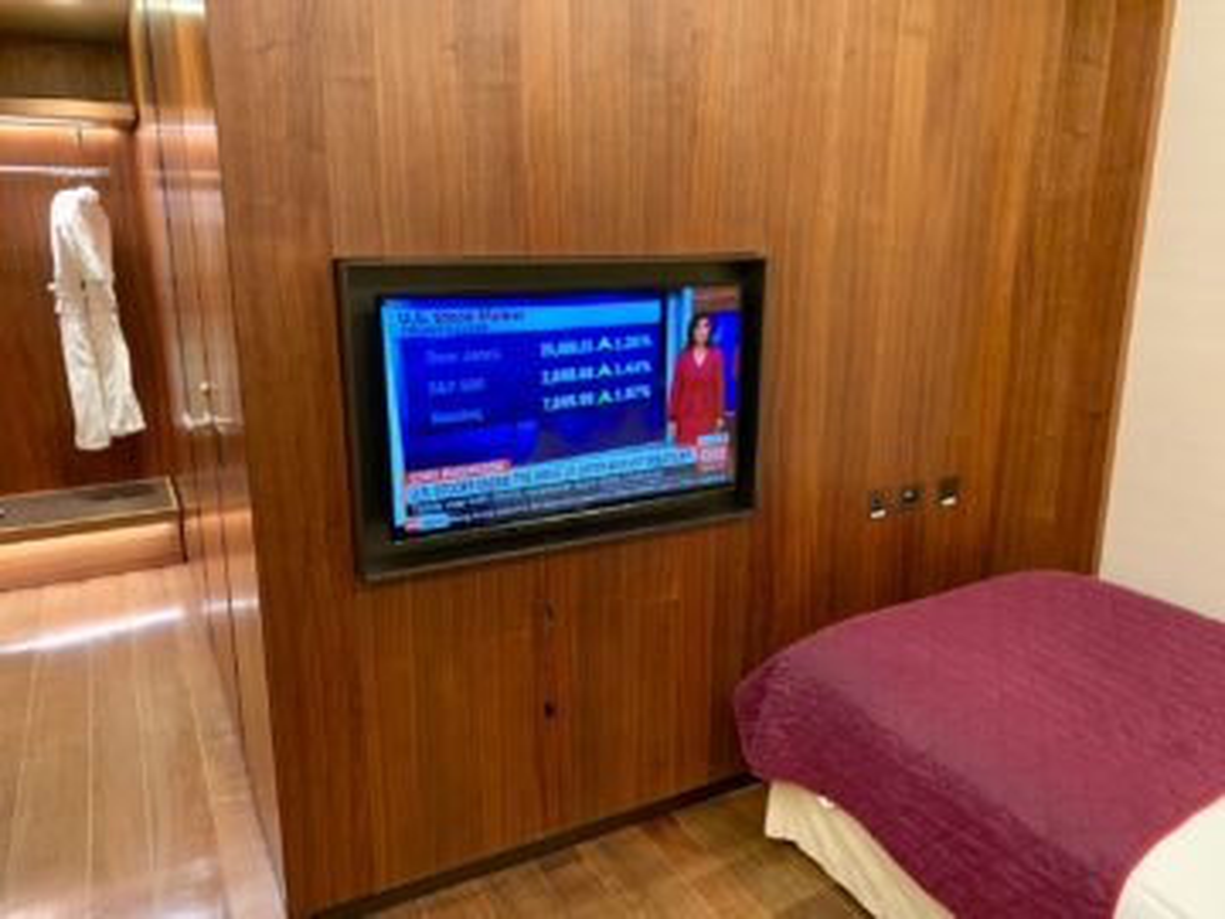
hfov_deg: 67.3
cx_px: 612
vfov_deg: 53.1
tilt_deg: -12.3
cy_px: 460
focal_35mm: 26
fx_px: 920
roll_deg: -0.9
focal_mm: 4.25
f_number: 1.8
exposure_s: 1/33
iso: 400
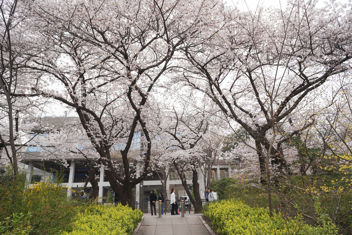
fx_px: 235
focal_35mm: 24
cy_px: 118
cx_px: 176
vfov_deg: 53.1
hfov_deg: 73.7
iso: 100
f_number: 9
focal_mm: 24
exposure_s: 1/100
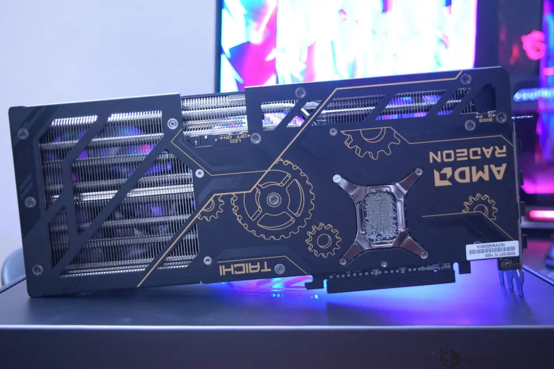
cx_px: 277
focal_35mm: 48
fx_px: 738
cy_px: 184
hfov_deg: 41.1
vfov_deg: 28.1
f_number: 5
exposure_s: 1/10
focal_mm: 32
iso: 1600
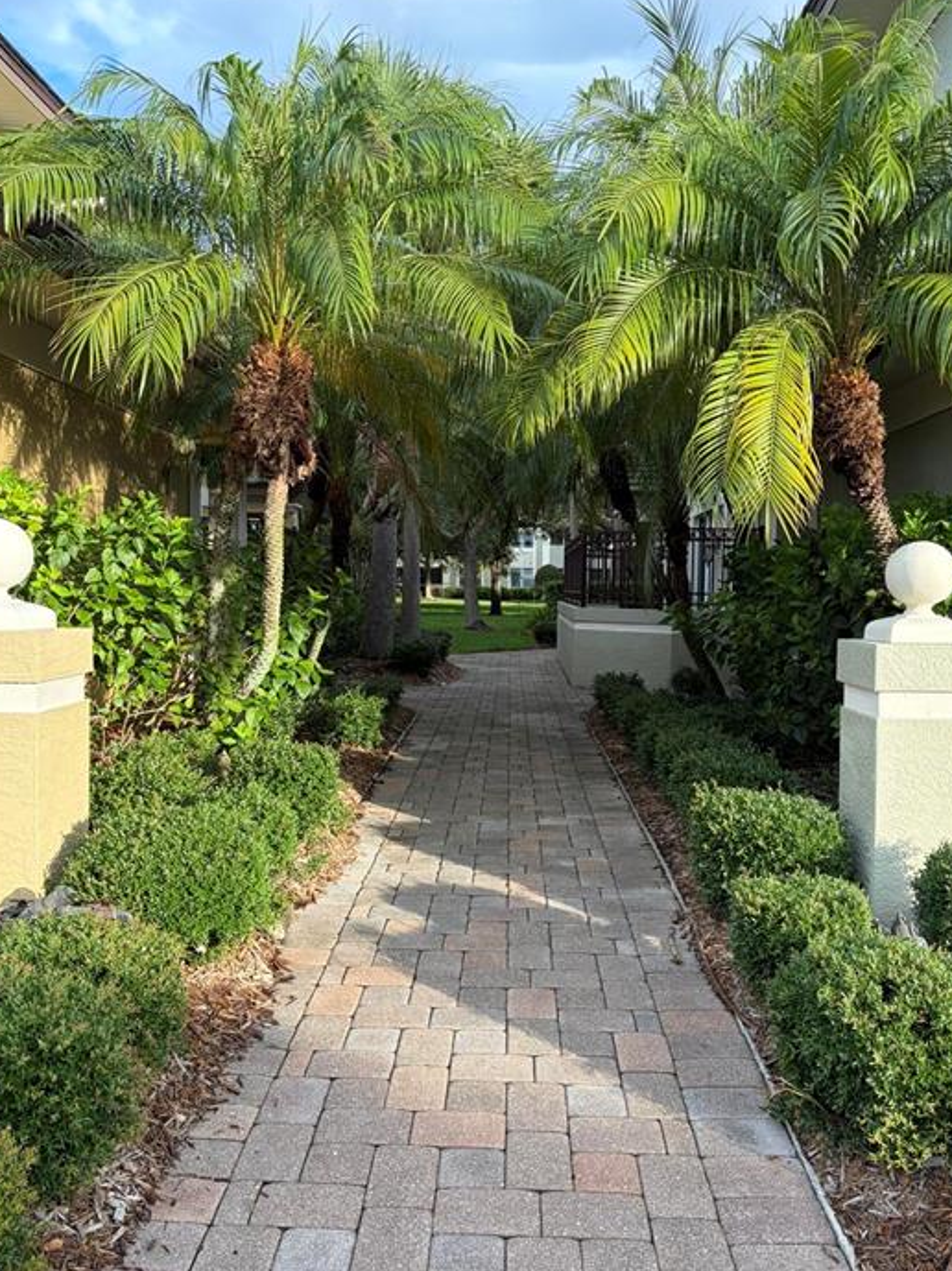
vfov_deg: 61.7
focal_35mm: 29
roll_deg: -1.2
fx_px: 1064
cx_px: 506
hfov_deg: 48.2
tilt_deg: -1.4
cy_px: 624
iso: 50
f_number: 1.6
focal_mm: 5.96
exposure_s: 1/251
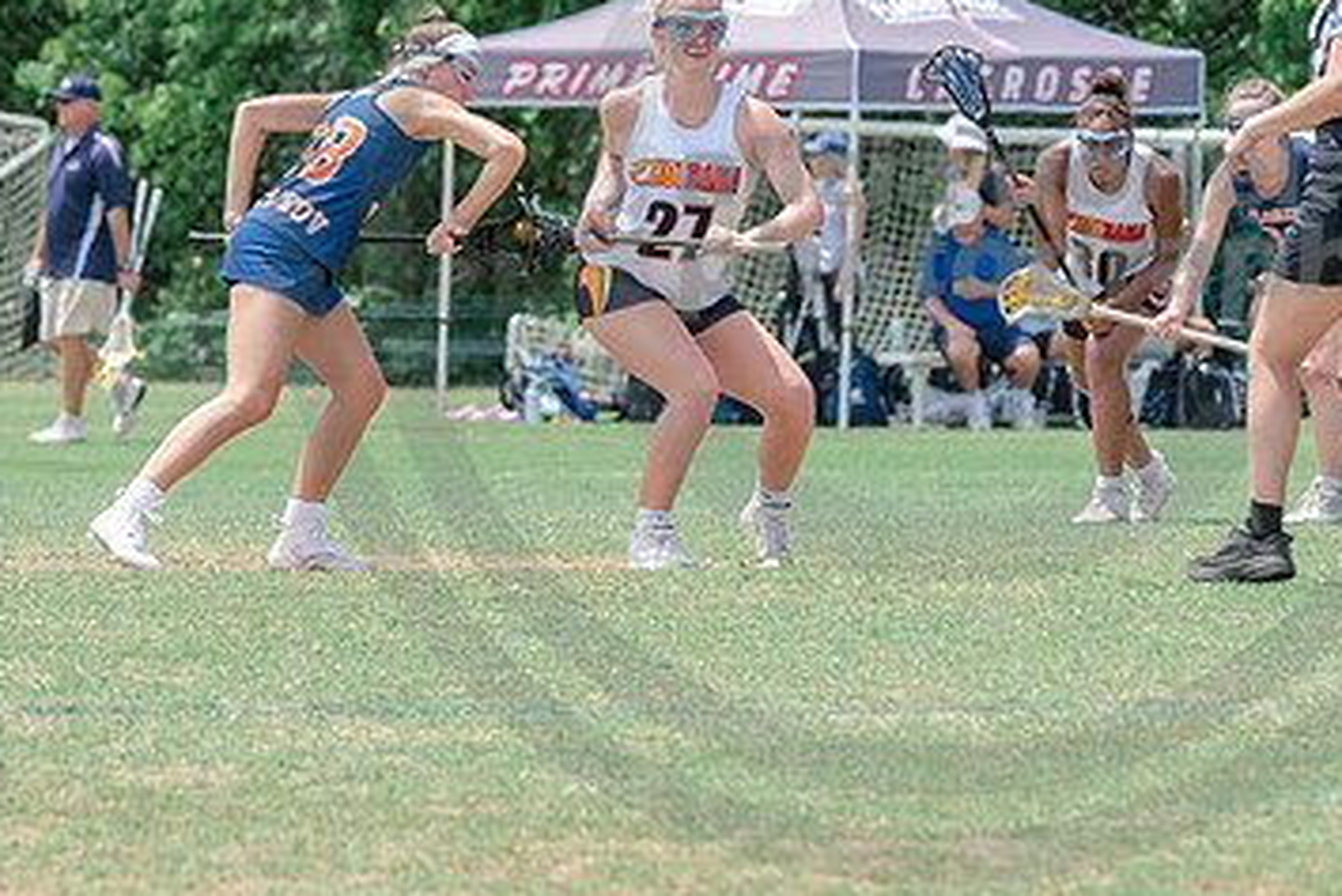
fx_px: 17788
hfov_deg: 4.3
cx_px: 480
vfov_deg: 2.9
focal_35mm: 477
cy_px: 214
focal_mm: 200
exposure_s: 1/1600
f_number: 5
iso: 400
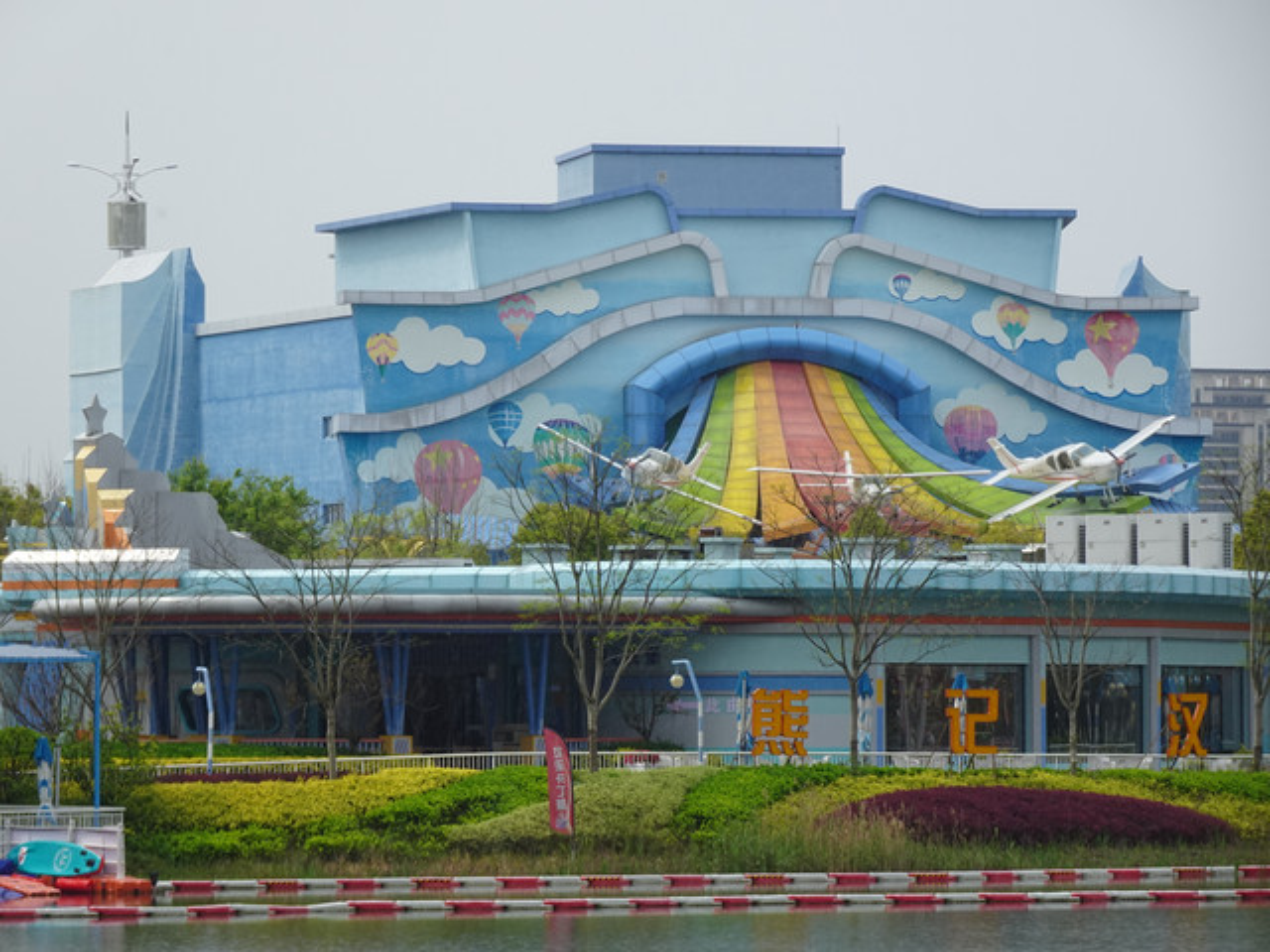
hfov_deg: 9.3
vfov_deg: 7.0
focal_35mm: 212
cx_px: 635
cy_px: 476
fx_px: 7778
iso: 80
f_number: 6.3
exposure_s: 1/400
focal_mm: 34.21
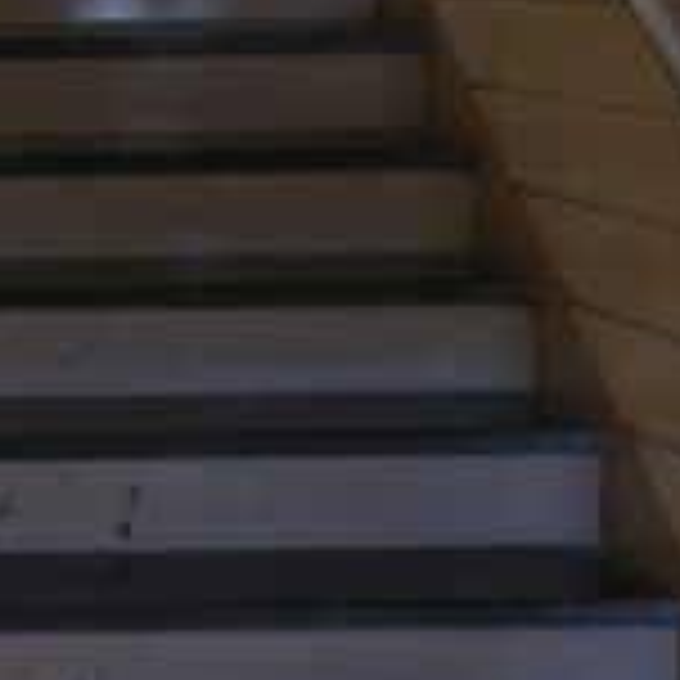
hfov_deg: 12.4
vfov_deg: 13.4
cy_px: 270
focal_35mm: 130
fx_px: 2889
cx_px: -518
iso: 800
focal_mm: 20
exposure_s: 1/40
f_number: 3.5
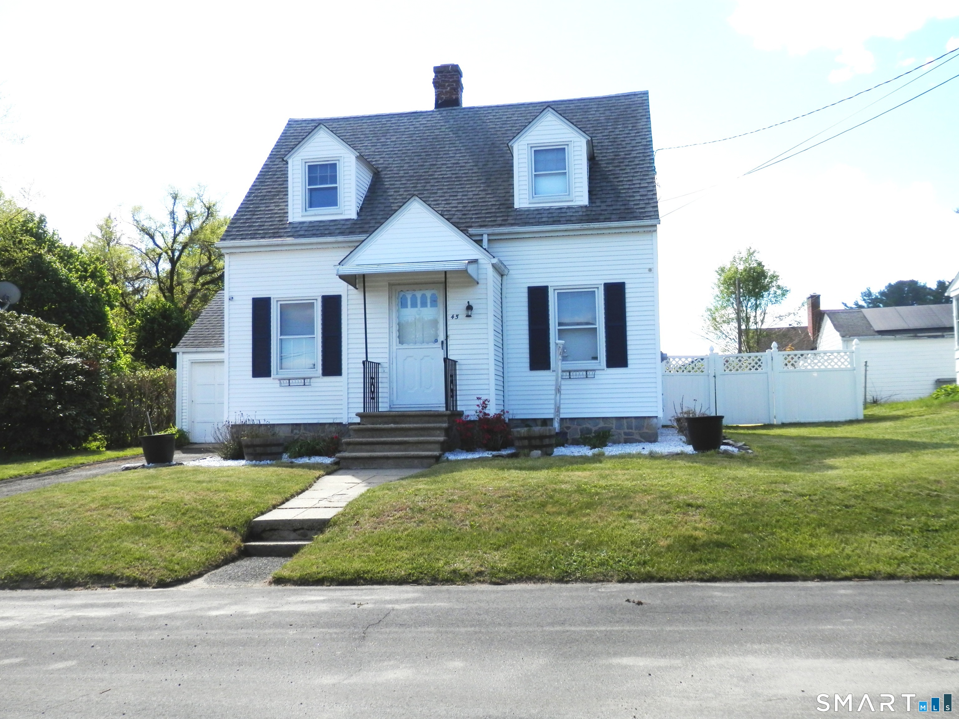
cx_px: 480
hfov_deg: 60.0
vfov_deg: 46.8
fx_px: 831
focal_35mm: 30
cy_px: 360
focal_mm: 5.5
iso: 80
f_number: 9.4
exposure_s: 1/125
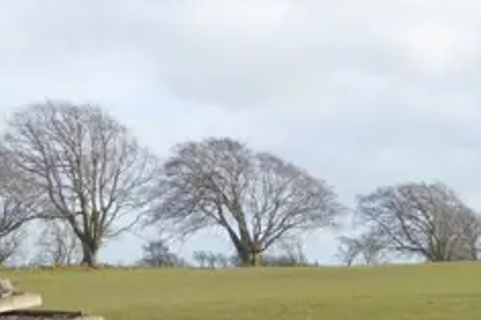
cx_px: 143
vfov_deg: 10.6
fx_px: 1722
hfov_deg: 15.8
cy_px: 202
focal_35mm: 129
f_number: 4.3
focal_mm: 10.9
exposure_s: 1/400
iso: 100
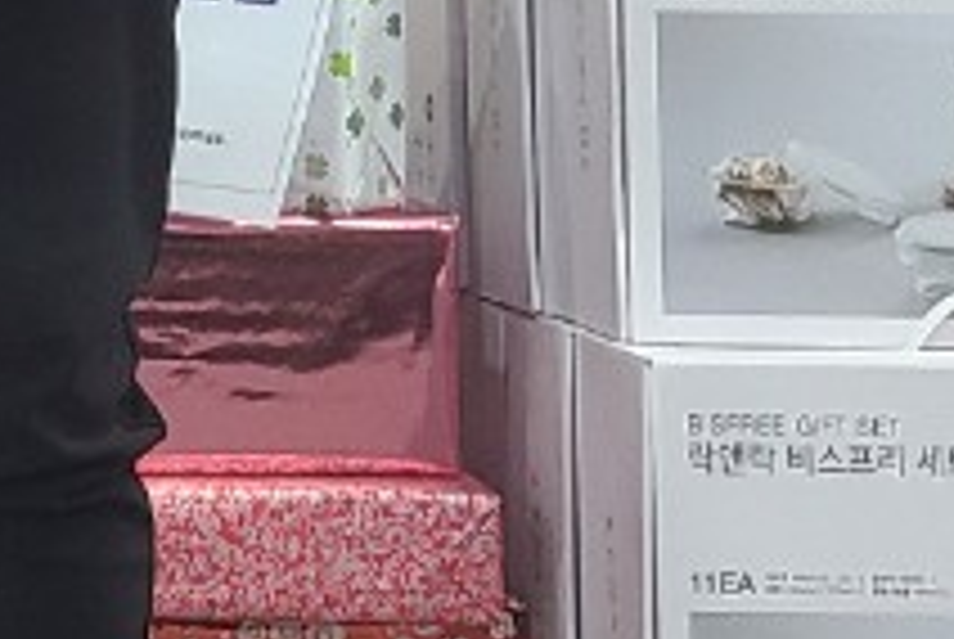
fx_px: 4325
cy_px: -562
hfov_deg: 11.8
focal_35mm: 163
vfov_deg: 8.1
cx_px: -612
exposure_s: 1/60.2
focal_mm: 5.4
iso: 200
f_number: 1.8
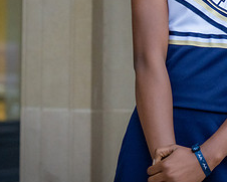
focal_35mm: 220
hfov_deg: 8.7
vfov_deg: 7.0
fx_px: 1479
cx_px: 228
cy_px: -27
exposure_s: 1/250
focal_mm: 70
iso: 2500
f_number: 2.8
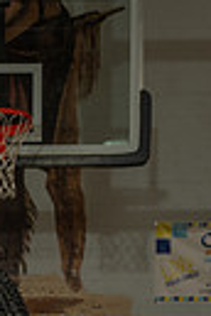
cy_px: 541
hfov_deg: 9.8
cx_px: -20
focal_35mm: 139
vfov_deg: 13.5
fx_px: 1222
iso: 160
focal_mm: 40
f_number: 7.1
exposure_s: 1/200
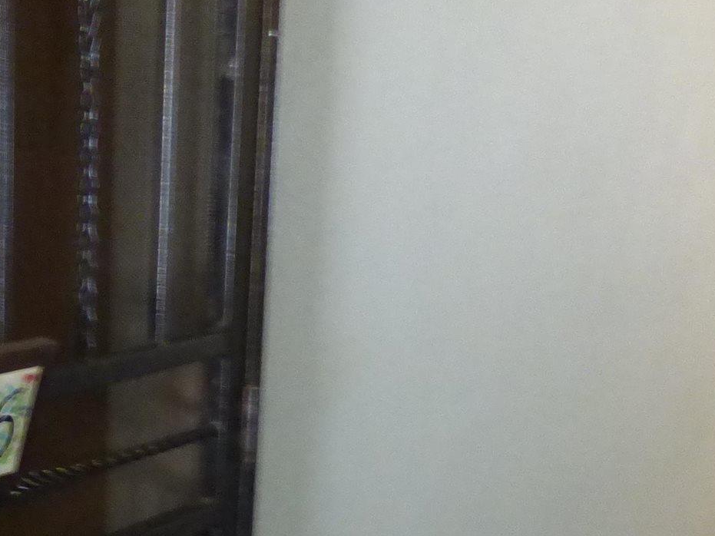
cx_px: -49
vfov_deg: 21.5
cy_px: 524
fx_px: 1363
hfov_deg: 27.2
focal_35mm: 66
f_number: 2.8
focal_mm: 3.58
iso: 800
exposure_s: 1/10
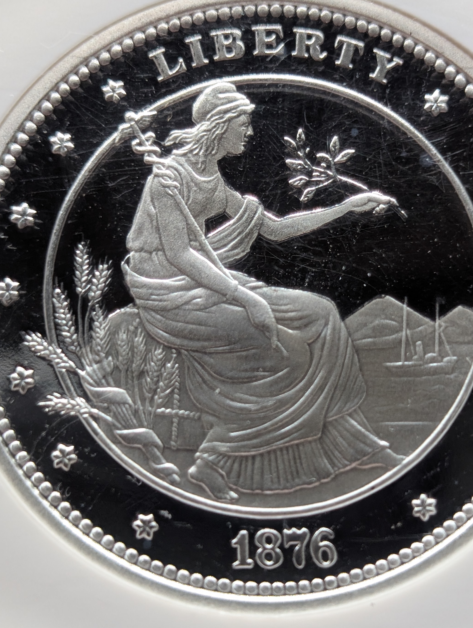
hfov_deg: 20.2
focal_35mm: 73
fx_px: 1327
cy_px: 281
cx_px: 273
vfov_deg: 26.6
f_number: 1.68
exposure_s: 1/81.5
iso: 60
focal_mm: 6.9
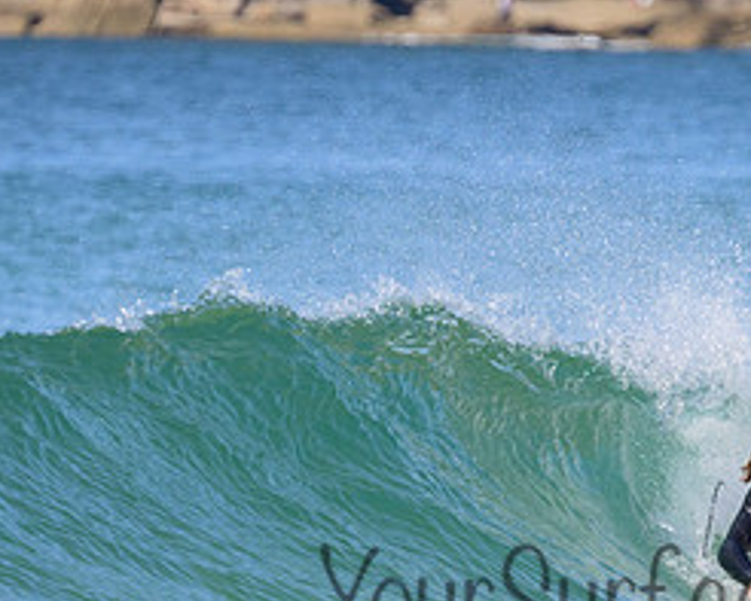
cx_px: 635
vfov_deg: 1.1
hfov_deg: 1.4
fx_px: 30040
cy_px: 566
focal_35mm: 1351
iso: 1250
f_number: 11
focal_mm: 610
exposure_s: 1/2000
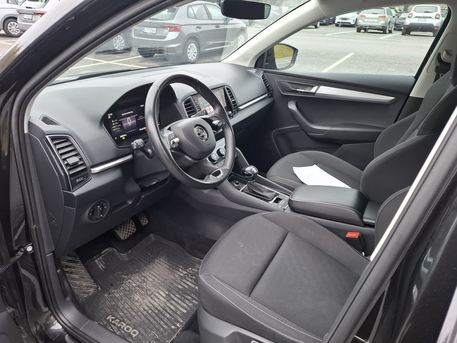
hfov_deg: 73.9
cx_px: 228
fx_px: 304
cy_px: 172
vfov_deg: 58.9
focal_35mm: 23
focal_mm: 5.54
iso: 80
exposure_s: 1/100
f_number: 1.8
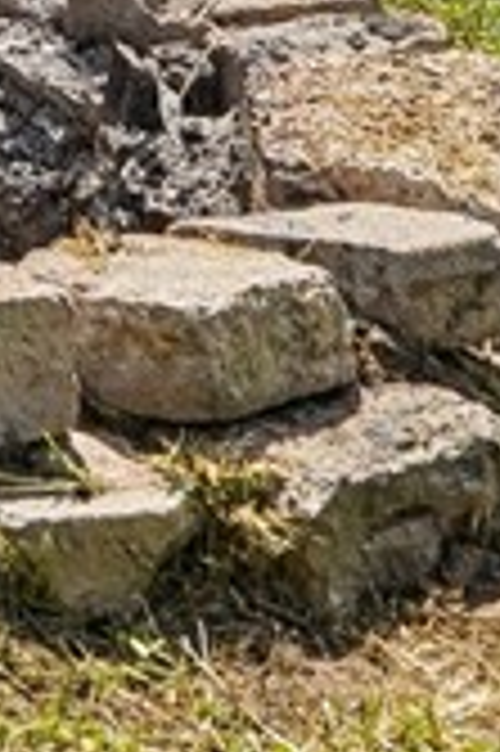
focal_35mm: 163
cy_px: -1394
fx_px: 3403
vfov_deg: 10.0
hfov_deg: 7.2
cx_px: -1119
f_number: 9
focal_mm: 16
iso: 500
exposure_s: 1/800
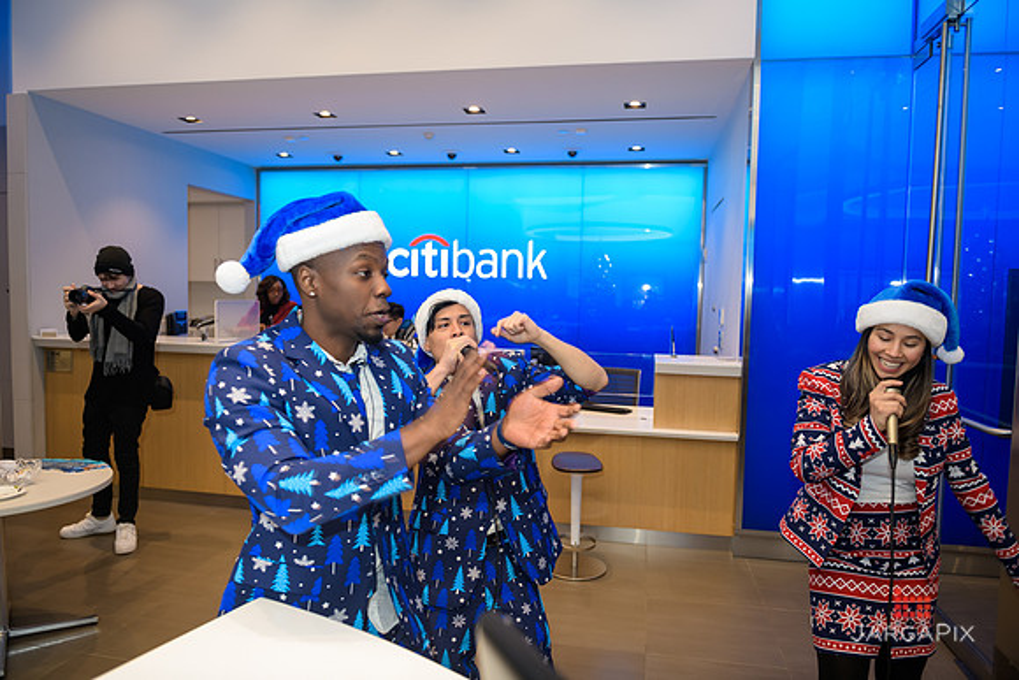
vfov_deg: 53.2
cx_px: 510
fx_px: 679
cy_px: 340
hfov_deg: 73.7
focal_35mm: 24
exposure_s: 1/125
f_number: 3.2
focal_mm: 24
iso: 400
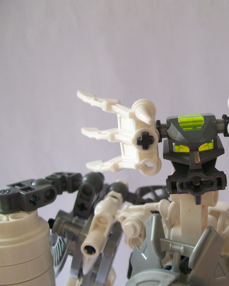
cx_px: 182
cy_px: 143
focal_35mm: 47
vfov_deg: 39.5
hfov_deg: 31.3
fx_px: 398
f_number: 2.7
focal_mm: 6
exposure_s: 1/37.7
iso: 80
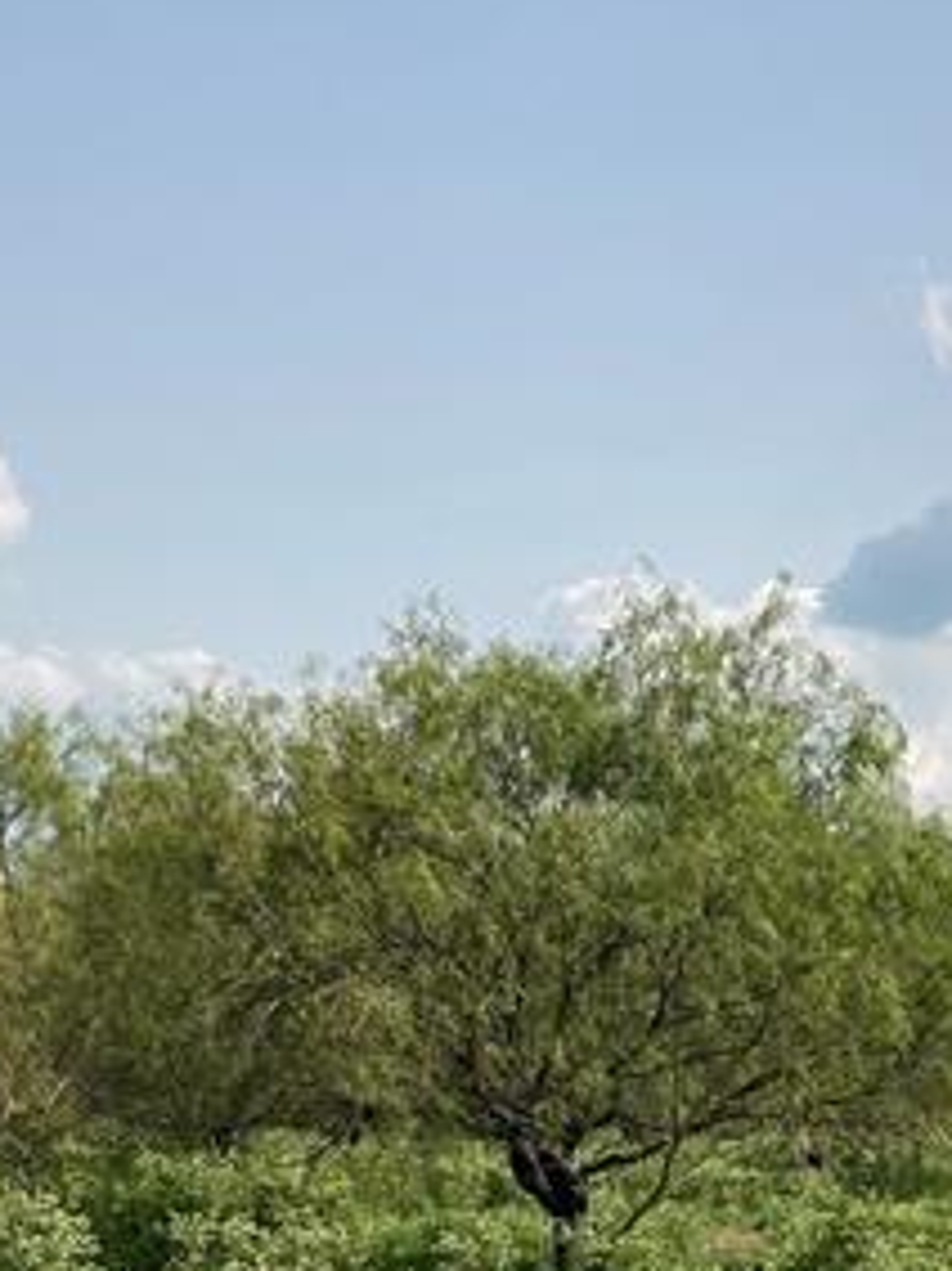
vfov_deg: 25.3
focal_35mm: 76
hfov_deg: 18.4
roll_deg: -2.3
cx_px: 1136
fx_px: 2789
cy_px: 975
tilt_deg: +3.3
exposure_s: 1/3205
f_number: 1.8
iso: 25
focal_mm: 3.99
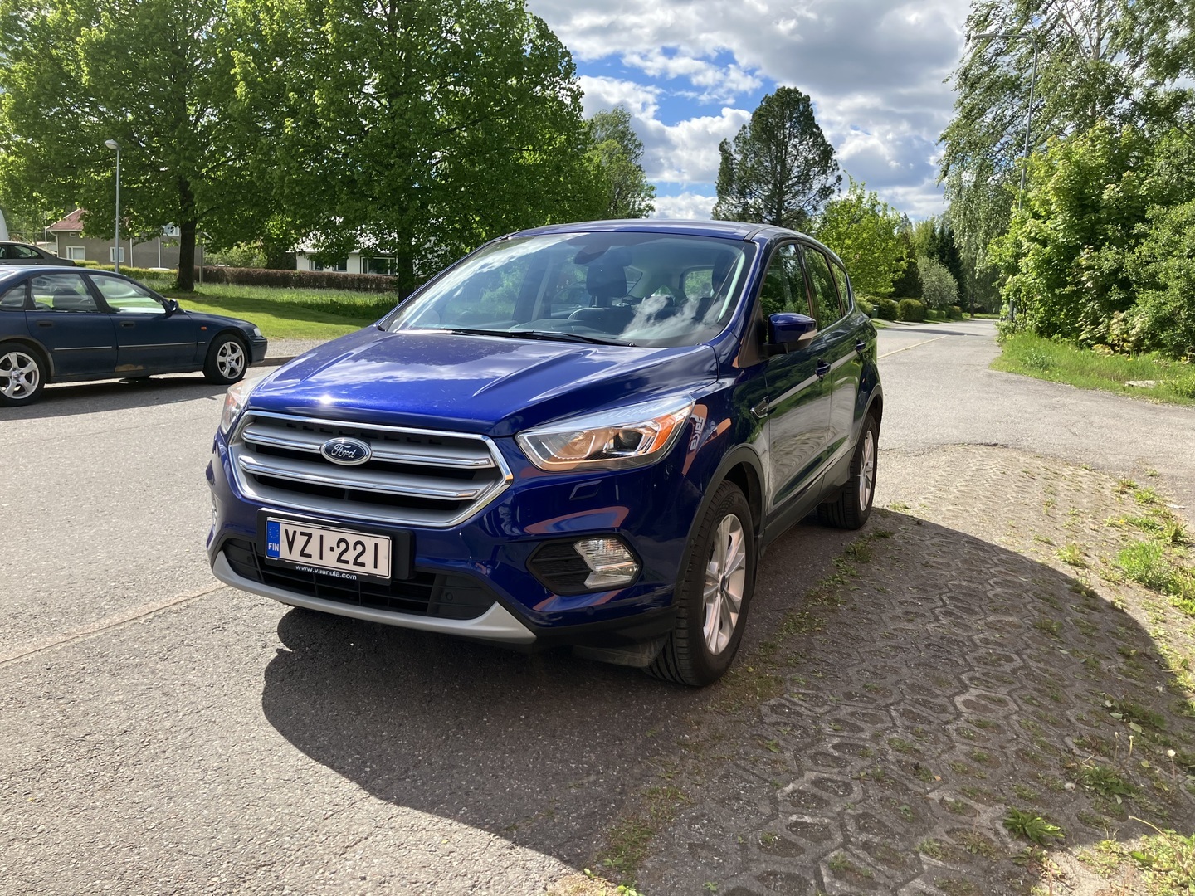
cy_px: 448
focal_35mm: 28
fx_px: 967
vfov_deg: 49.7
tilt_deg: -7.1
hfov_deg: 63.4
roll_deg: -2.6
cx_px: 598
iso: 32
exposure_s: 1/1156
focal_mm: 3.99
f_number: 1.8
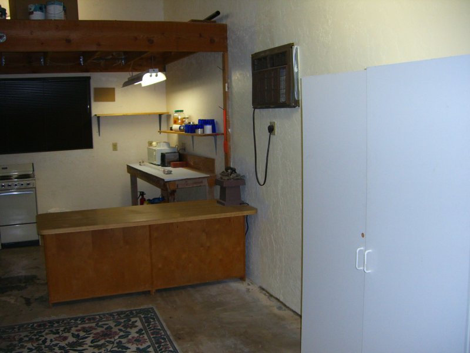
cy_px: 176
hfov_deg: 49.0
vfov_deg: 37.7
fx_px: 516
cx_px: 235
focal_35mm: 38
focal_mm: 6.2
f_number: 2.7
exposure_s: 1/60
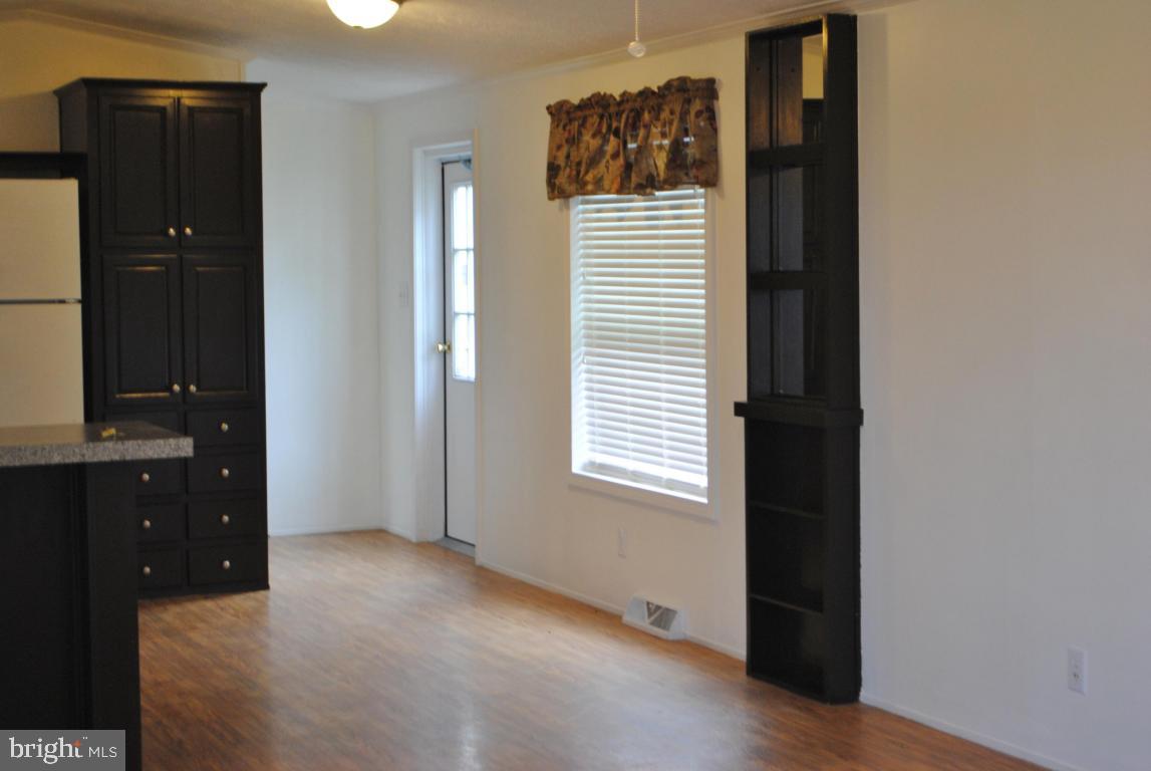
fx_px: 1921
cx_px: 576
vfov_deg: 22.7
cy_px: 386
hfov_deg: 33.4
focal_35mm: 60
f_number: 5.3
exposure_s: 1/15
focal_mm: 40
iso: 400
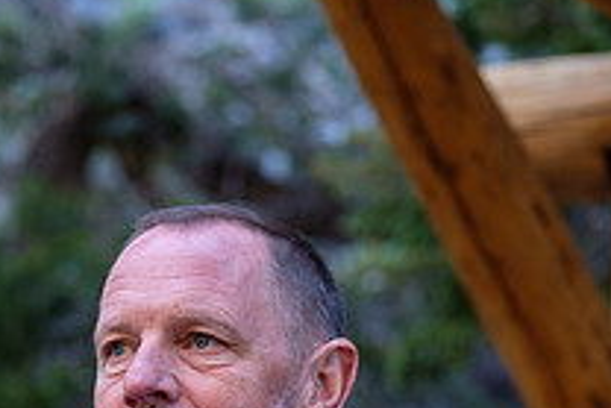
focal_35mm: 265
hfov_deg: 7.8
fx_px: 4501
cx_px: 129
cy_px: 477
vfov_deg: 5.2
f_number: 2.8
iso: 200
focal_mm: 63.4
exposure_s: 1/60
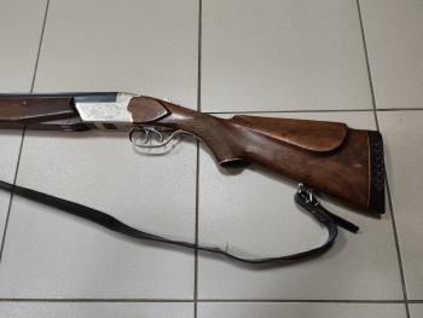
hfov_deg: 65.3
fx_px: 330
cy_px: 159
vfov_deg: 51.4
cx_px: 212
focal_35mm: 27
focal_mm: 6.12
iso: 1600
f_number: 1.9
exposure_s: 1/50
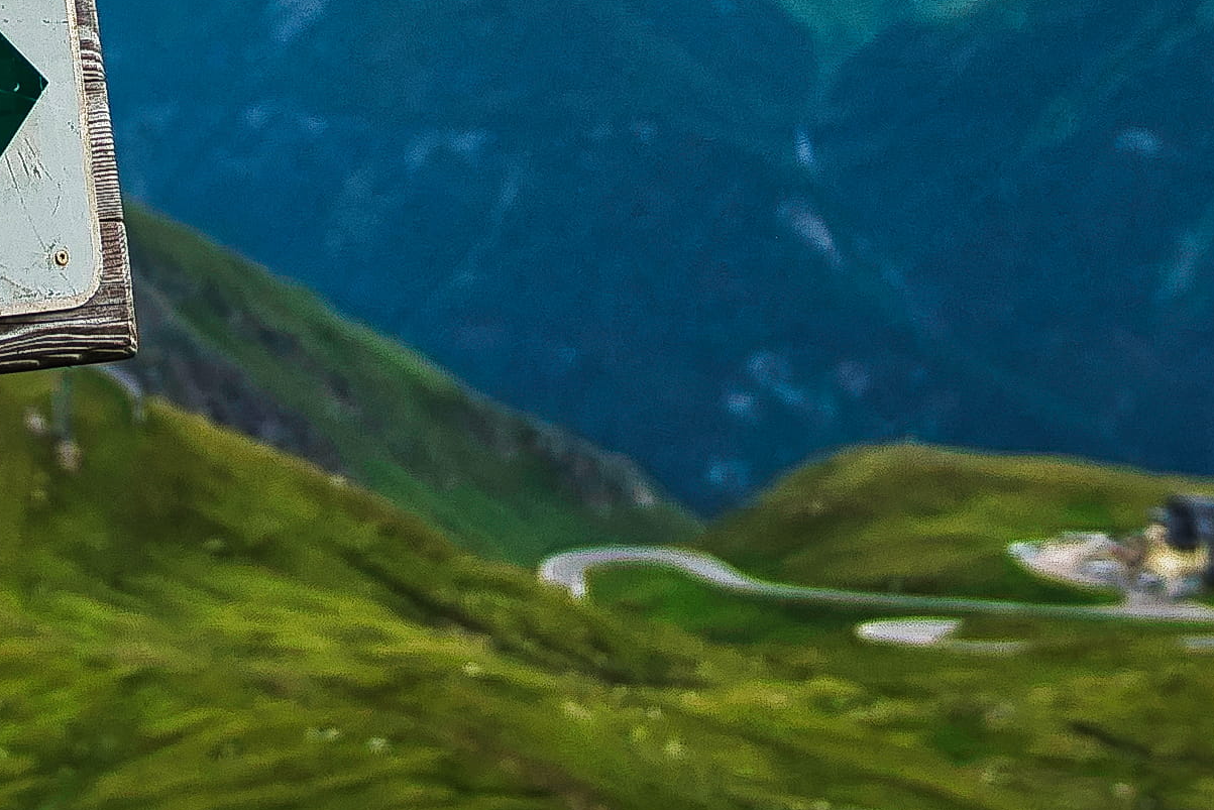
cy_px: -427
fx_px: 5735
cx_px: 179
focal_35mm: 170
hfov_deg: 12.0
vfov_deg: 7.9
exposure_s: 1/1600
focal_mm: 34
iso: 160
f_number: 2.8
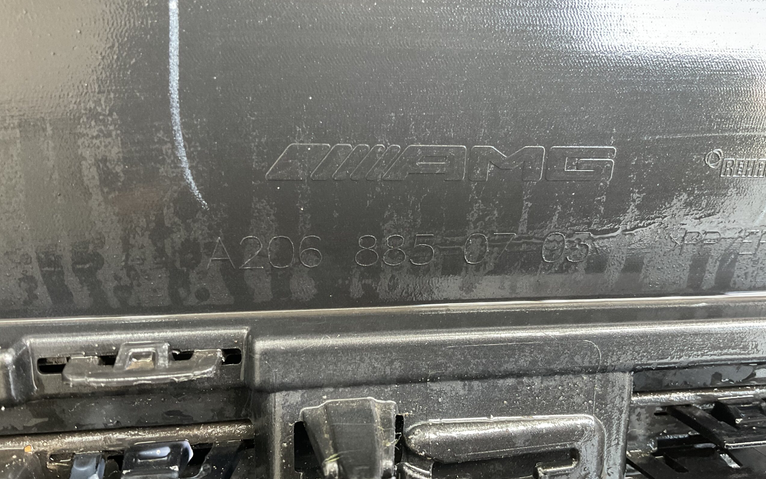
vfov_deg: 40.6
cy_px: 259
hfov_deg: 61.2
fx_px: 647
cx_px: 386
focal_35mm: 31
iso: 200
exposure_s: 1/33
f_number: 1.8
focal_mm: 3
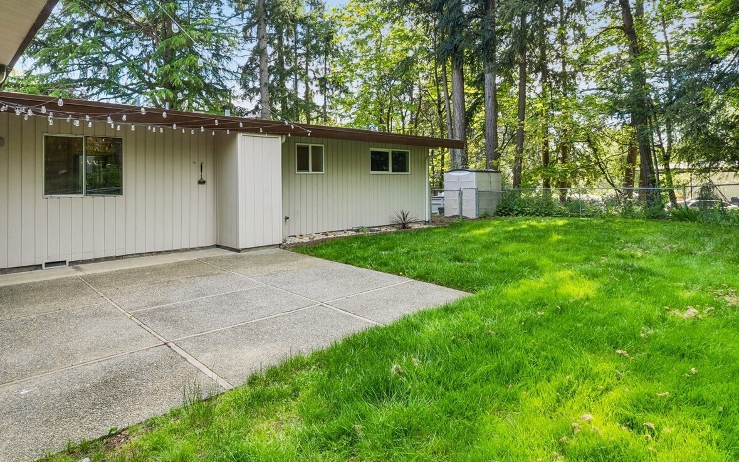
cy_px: 178
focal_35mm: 22
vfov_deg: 54.5
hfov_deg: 79.6
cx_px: 351
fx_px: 443
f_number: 9
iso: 250
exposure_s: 1/40
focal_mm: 10
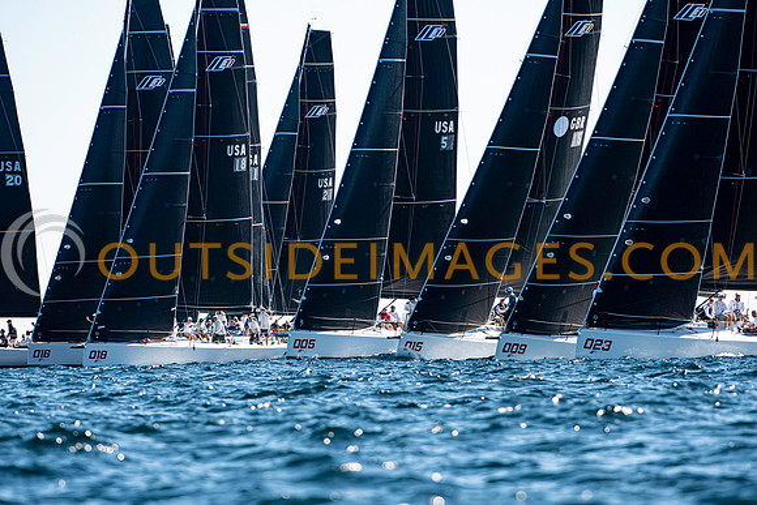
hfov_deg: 5.1
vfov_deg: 3.4
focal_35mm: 405
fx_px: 8518
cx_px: 378
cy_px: 252
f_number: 5
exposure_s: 1/1250
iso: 320
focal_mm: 270
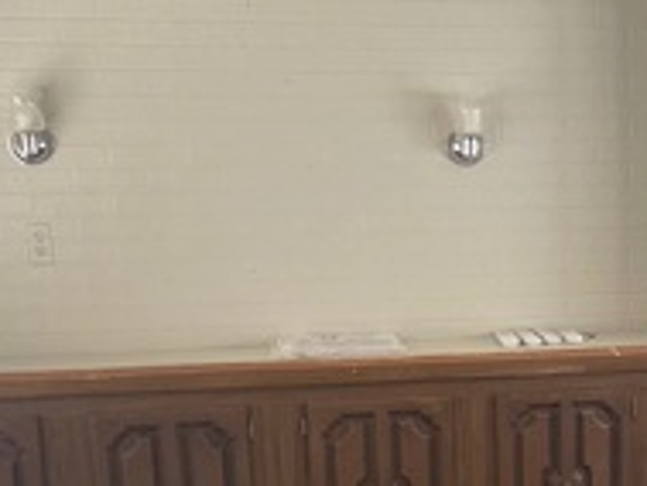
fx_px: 1646
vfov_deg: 16.5
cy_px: 465
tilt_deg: -13.5
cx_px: 640
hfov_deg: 21.5
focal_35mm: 88
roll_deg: -0.1
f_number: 1.6
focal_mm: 4.2
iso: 100
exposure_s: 1/121
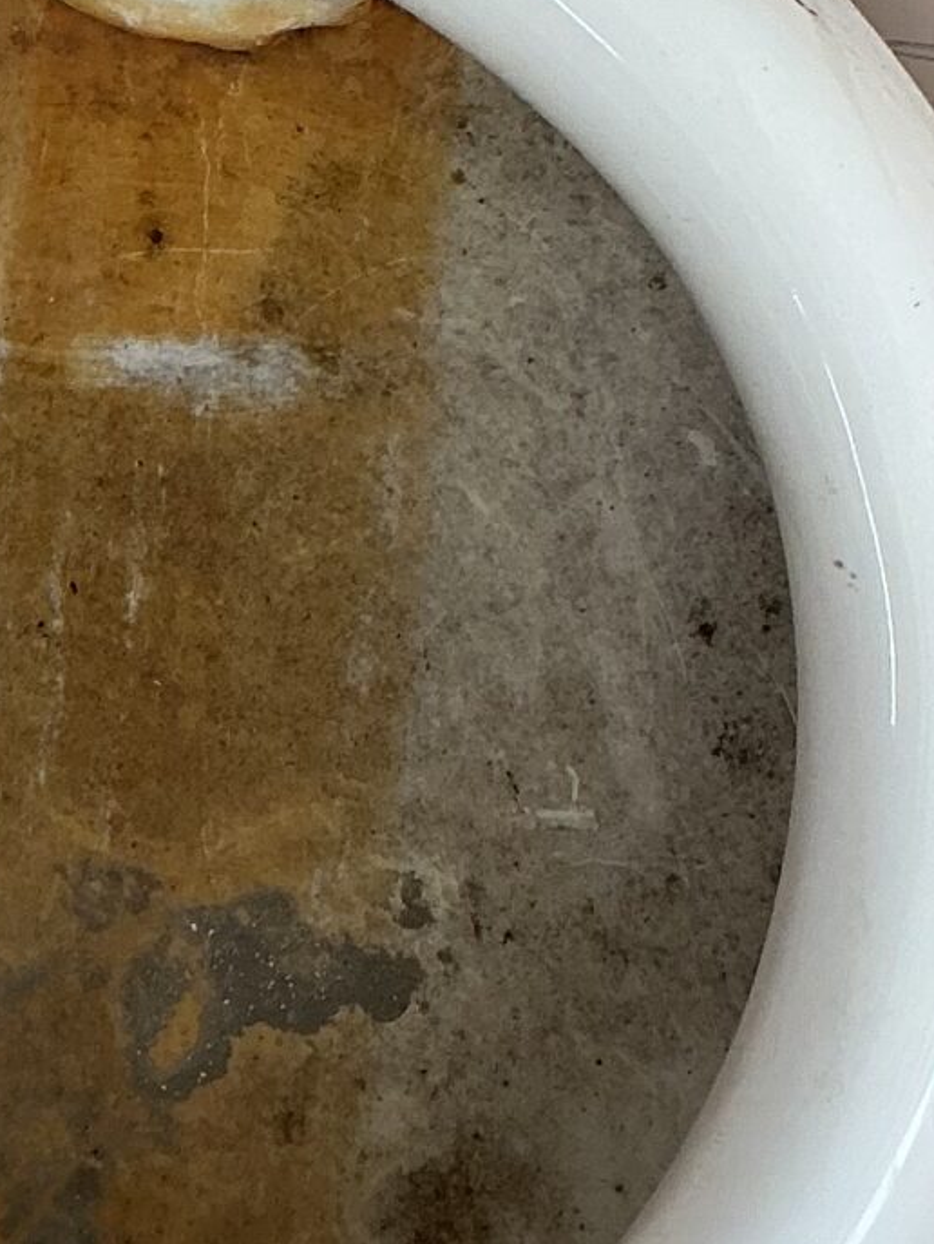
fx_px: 3882
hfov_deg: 13.6
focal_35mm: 108
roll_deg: +7.9
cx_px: 152
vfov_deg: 18.2
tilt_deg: -36.4
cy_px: 509
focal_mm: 3
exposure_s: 1/120
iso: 64
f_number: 1.8
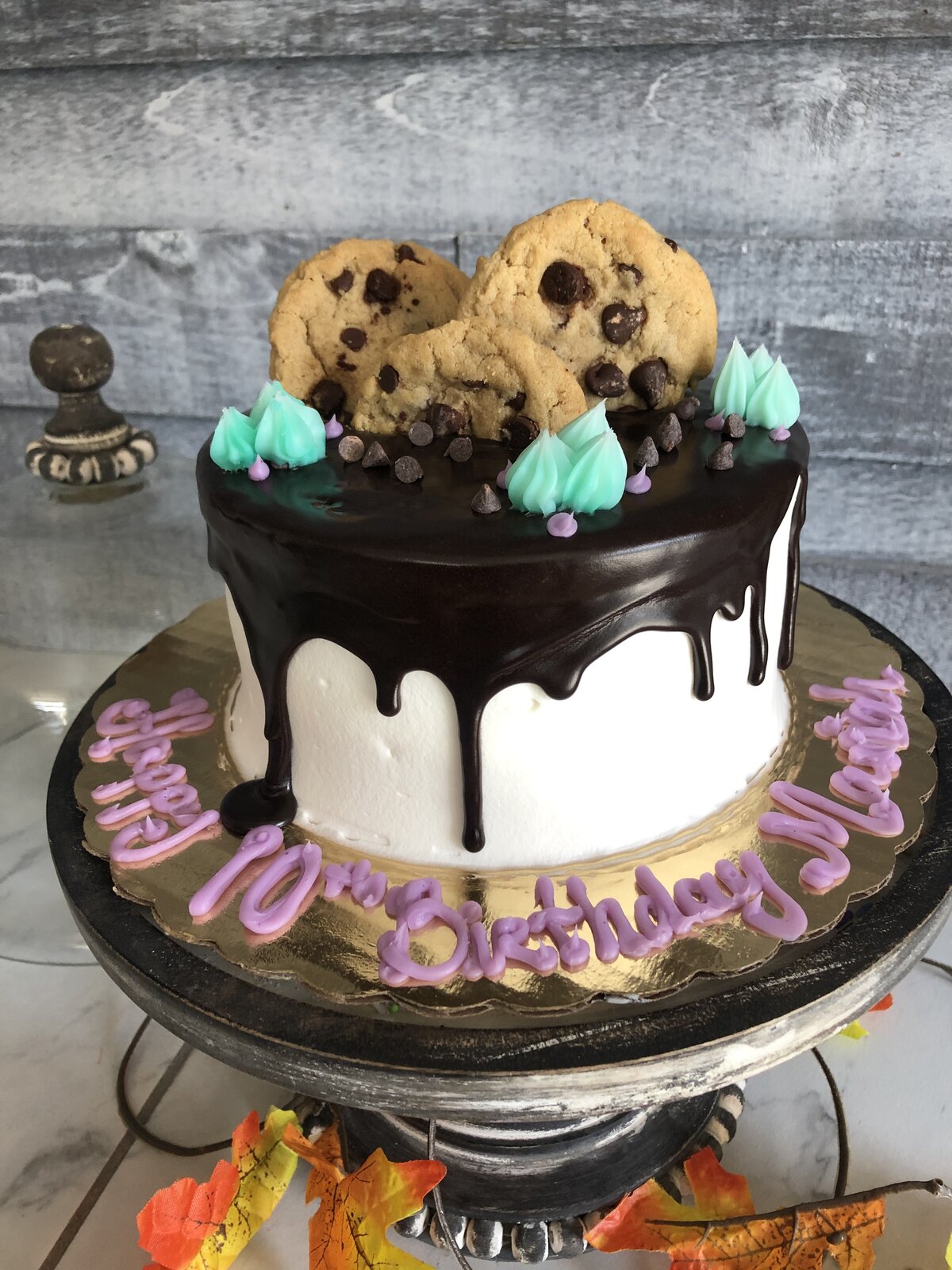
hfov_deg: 49.7
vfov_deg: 63.4
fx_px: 1027
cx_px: 476
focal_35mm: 28
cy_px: 635
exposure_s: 1/30
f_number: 1.8
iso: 32
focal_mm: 4
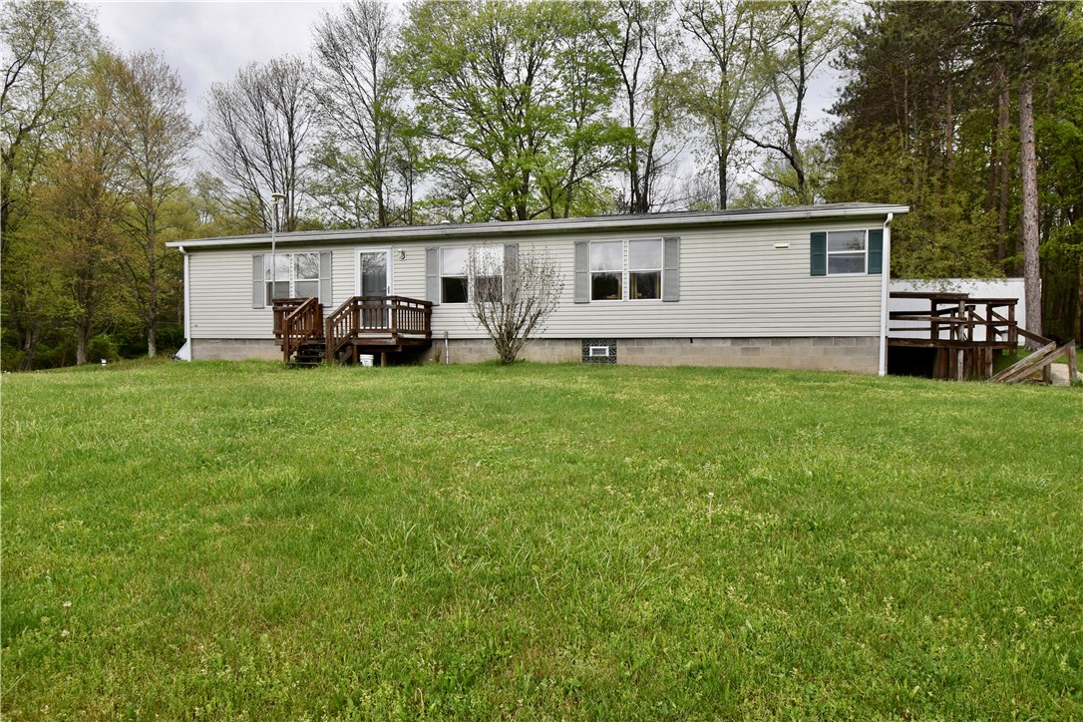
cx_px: 542
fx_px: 632
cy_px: 361
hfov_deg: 81.2
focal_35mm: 21
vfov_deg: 59.5
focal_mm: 14
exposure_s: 1/250
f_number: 8
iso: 280
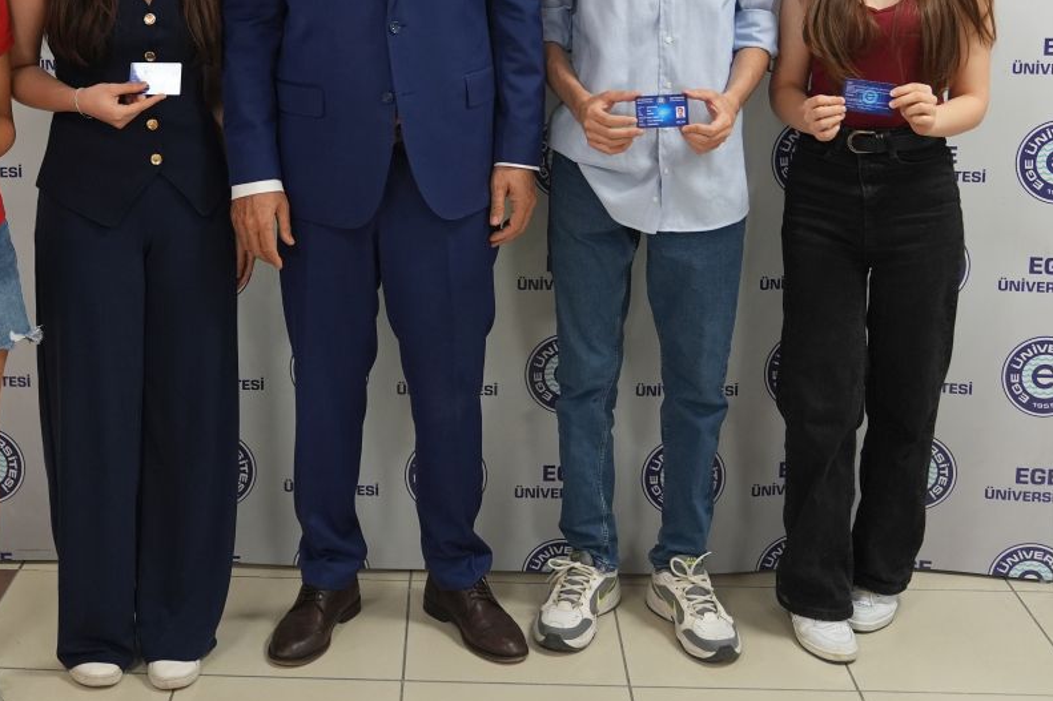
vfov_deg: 24.0
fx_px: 1608
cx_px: 374
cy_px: 85
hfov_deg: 36.0
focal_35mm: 55
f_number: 3.2
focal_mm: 29
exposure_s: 1/100
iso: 1600
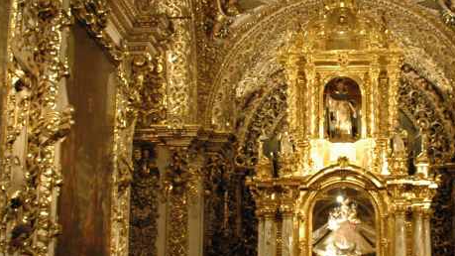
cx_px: 324
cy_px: 130
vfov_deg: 15.7
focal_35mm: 77
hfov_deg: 27.3
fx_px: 929
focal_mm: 22
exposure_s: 1/15
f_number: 3.8
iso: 1600
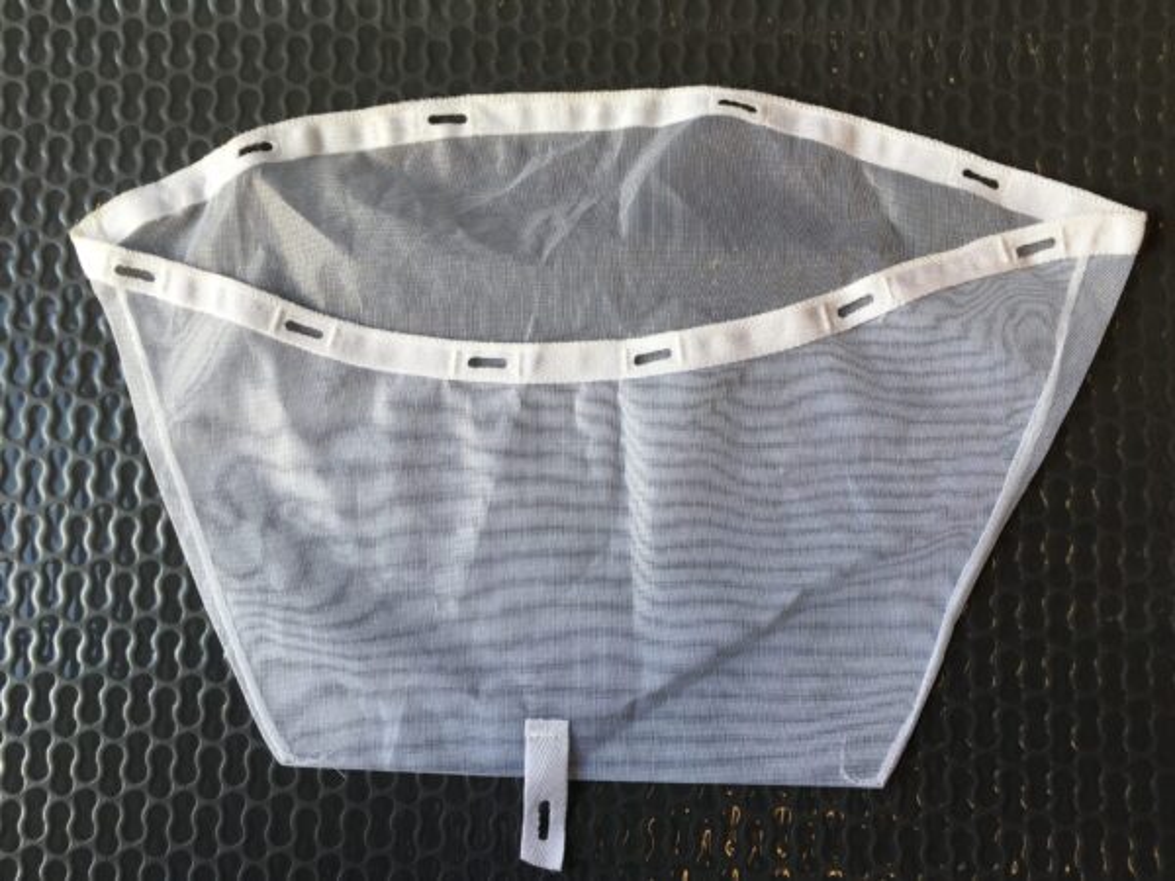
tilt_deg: -84.5
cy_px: 440
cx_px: 588
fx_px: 984
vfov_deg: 48.2
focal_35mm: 29
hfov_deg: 61.7
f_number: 2.2
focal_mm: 4.15
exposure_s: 1/50
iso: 25
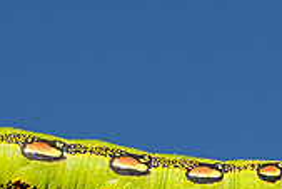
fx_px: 2423
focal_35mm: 309
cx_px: 17
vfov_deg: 4.4
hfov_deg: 6.6
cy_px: 199
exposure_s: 1/250
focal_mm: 90
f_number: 11
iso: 250
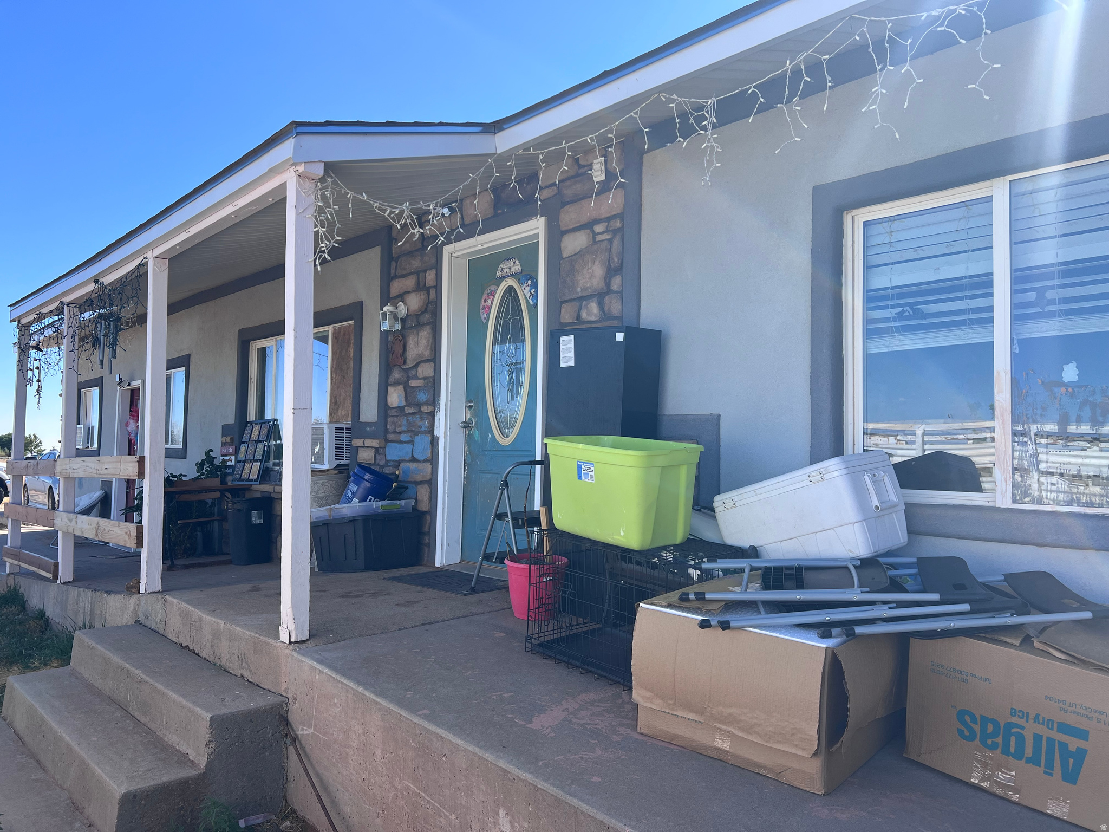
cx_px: 554
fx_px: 833
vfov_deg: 53.1
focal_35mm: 26
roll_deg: +0.0
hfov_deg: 67.3
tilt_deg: +2.8
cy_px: 416
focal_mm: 5.7
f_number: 1.5
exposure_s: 1/1901
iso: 50
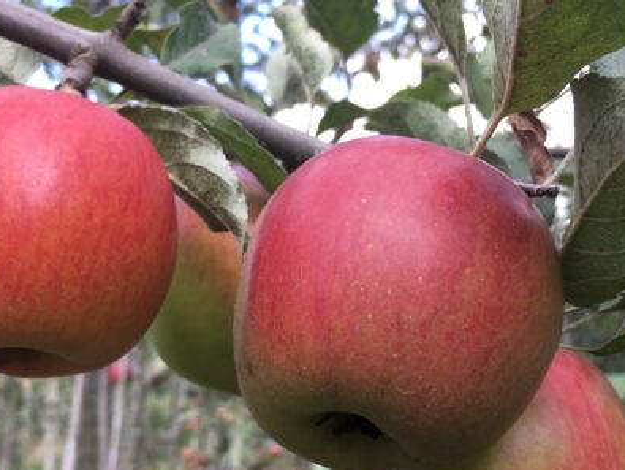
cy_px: 293
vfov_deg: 32.8
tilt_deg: +6.1
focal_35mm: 44
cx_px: 278
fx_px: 795
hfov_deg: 42.8
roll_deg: +0.1
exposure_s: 1/106
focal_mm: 4.15
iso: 25
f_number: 2.2
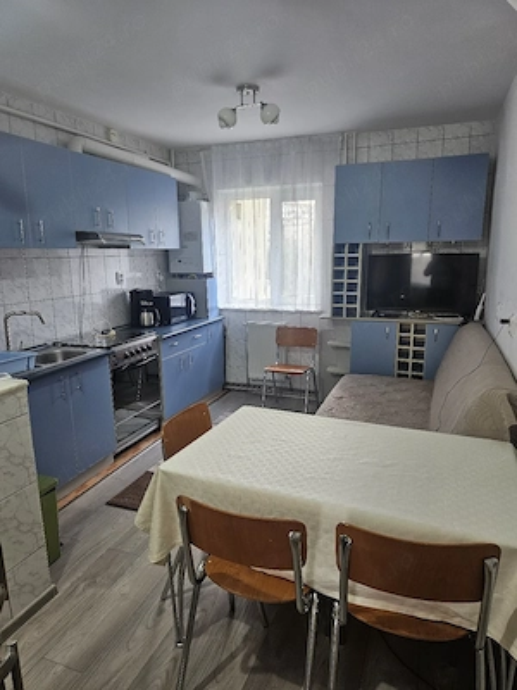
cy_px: 345
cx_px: 258
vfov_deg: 73.9
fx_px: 458
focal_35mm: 23
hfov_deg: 58.9
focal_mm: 5.4
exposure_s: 1/101
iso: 160
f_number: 1.8
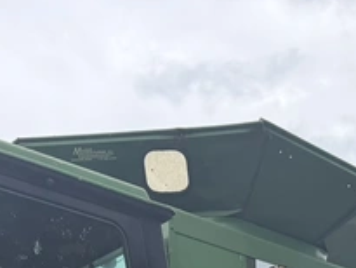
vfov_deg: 14.7
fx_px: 906
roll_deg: +3.0
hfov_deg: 22.2
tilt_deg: +10.6
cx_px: 214
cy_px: 485
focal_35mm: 88
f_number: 1.78
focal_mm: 6.76
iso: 80
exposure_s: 1/2801
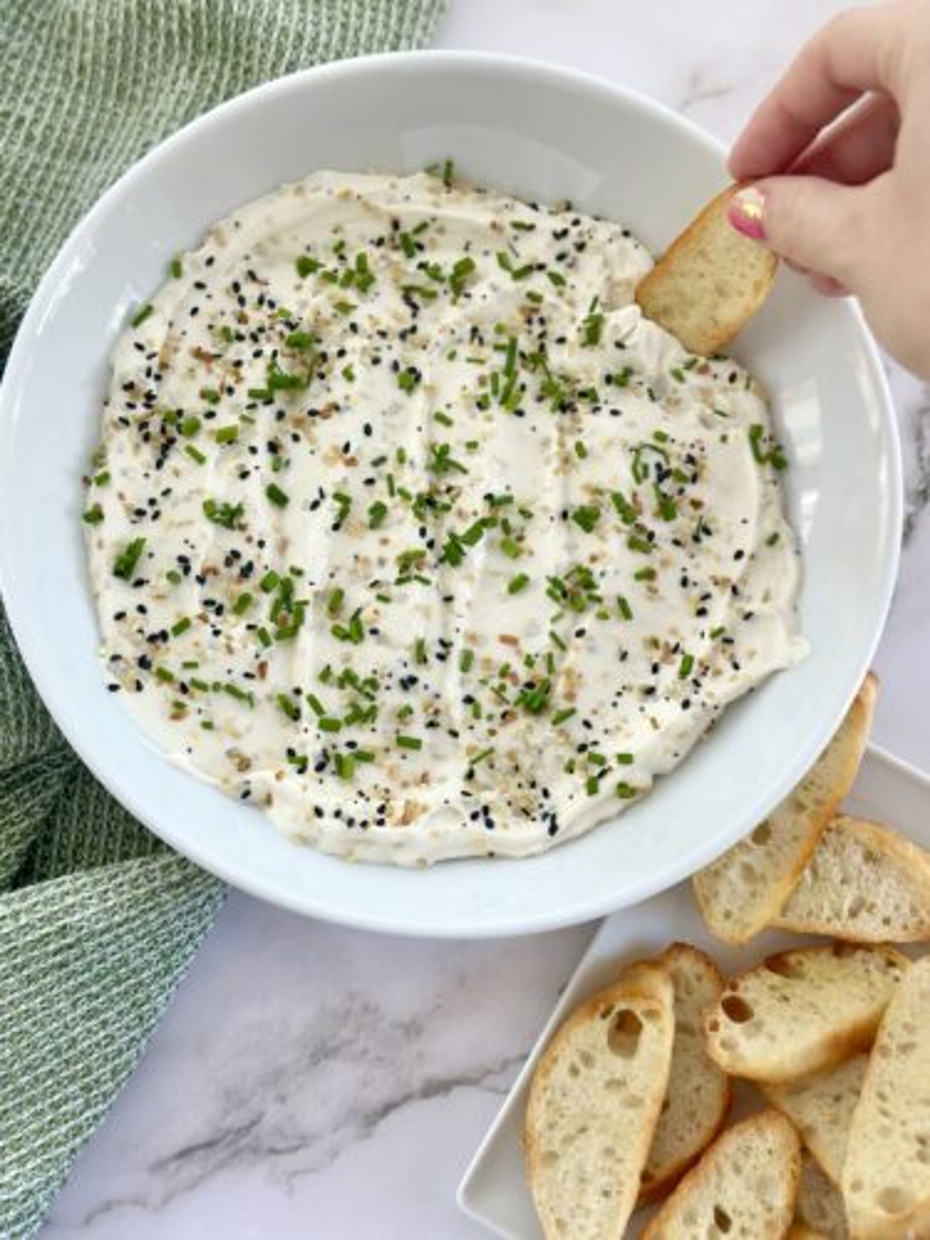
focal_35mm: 48
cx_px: 465
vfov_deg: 39.7
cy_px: 620
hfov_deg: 30.3
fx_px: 1719
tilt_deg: -81.2
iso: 64
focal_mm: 6.86
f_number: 1.78
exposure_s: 1/164
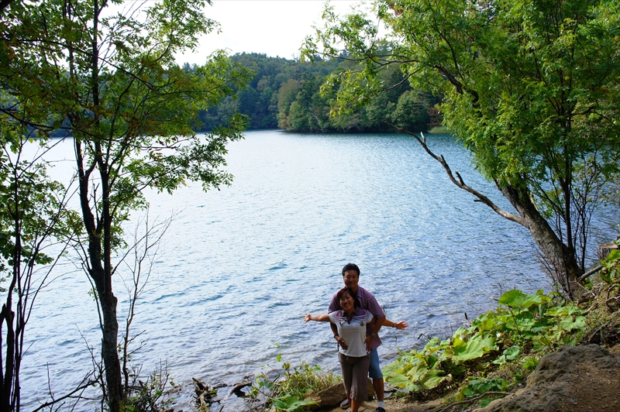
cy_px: 206
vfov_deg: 38.3
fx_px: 594
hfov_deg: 55.1
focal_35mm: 34
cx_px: 310
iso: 200
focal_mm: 23
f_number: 11
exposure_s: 1/100
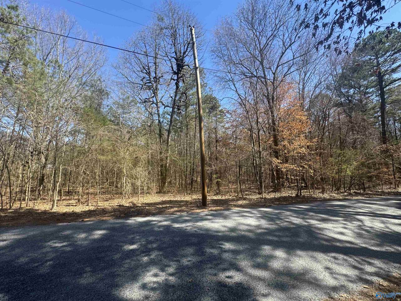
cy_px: 150
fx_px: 162
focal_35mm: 14
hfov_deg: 102.1
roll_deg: +1.1
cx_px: 200
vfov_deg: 85.7
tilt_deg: +5.3
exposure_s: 1/552
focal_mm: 2.22
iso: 40
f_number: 2.2
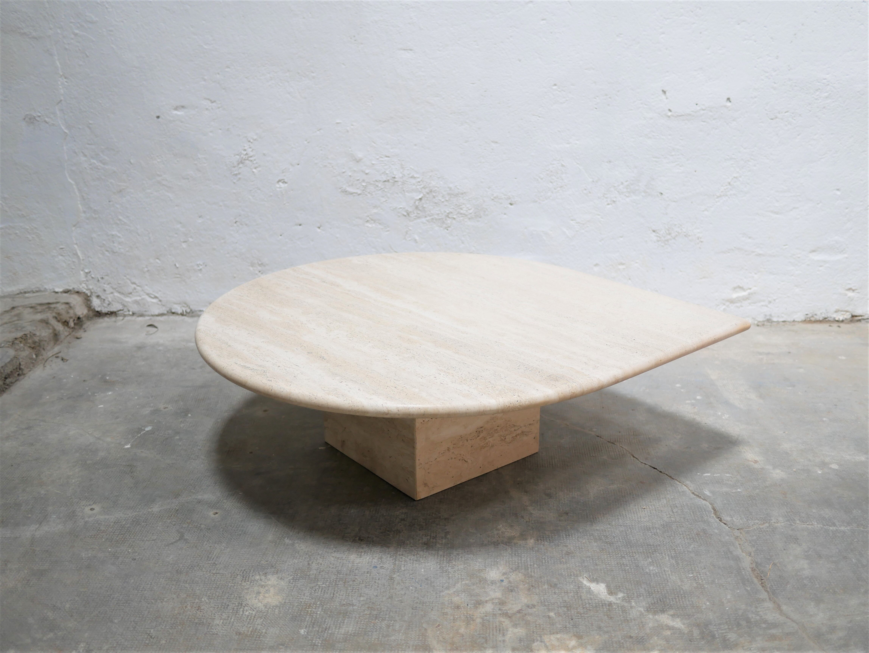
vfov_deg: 36.0
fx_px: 1005
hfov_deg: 46.8
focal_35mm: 40
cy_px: 326
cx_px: 434
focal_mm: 20
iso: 250
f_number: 1.7
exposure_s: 1/60
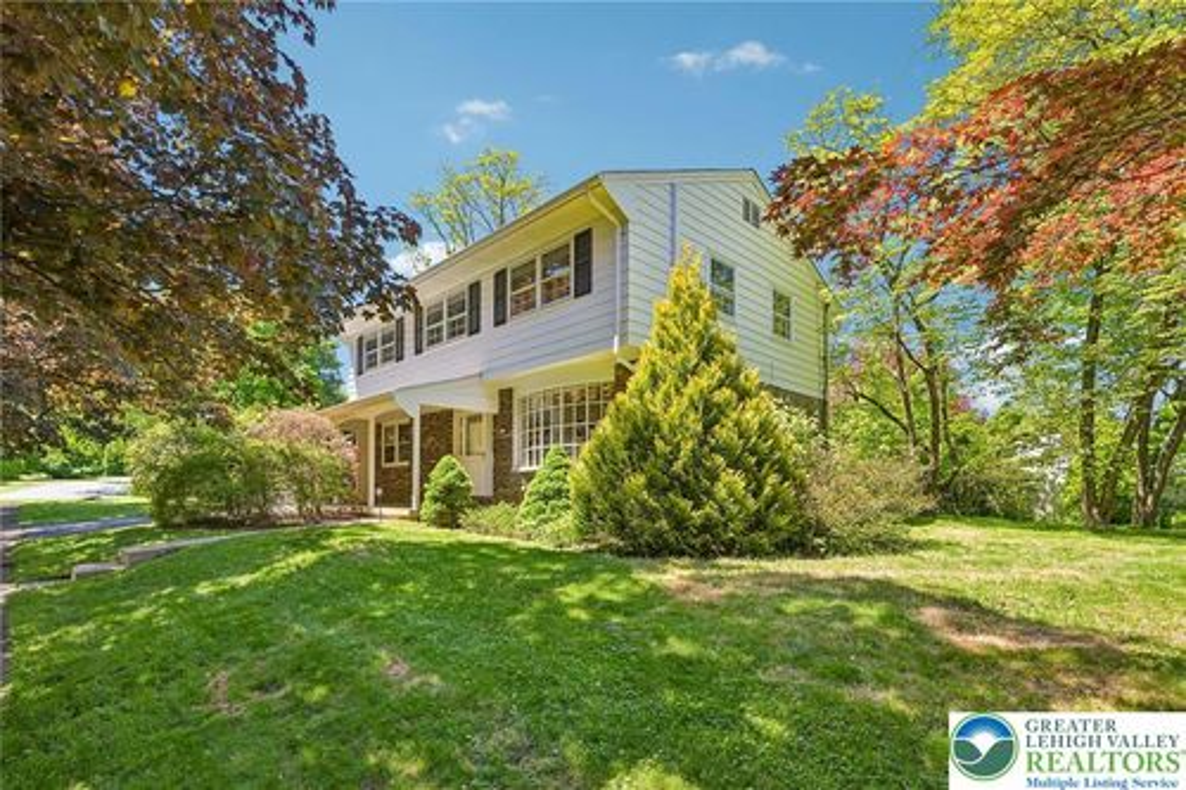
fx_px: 543
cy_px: 395
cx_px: 593
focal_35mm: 16
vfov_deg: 72.0
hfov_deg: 95.0
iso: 100
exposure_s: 1/40
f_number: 8
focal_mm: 16.5
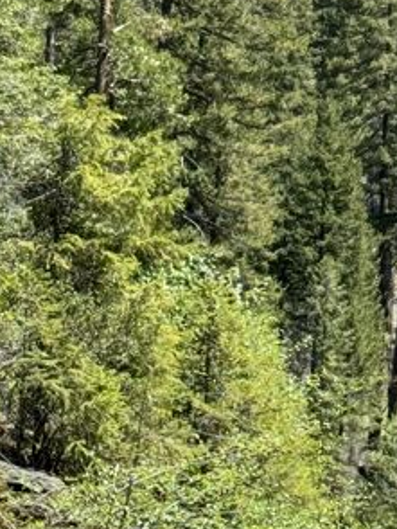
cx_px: 446
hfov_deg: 8.5
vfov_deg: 11.4
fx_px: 2657
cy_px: 299
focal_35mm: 174
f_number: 1.78
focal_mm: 6.76
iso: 64
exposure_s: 1/1724
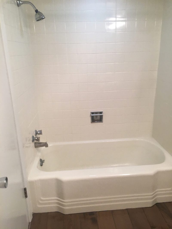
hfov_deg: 48.2
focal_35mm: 29
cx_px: 86
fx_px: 192
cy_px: 114
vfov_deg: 61.7
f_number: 2.2
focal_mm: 4.15
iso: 40
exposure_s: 1/30
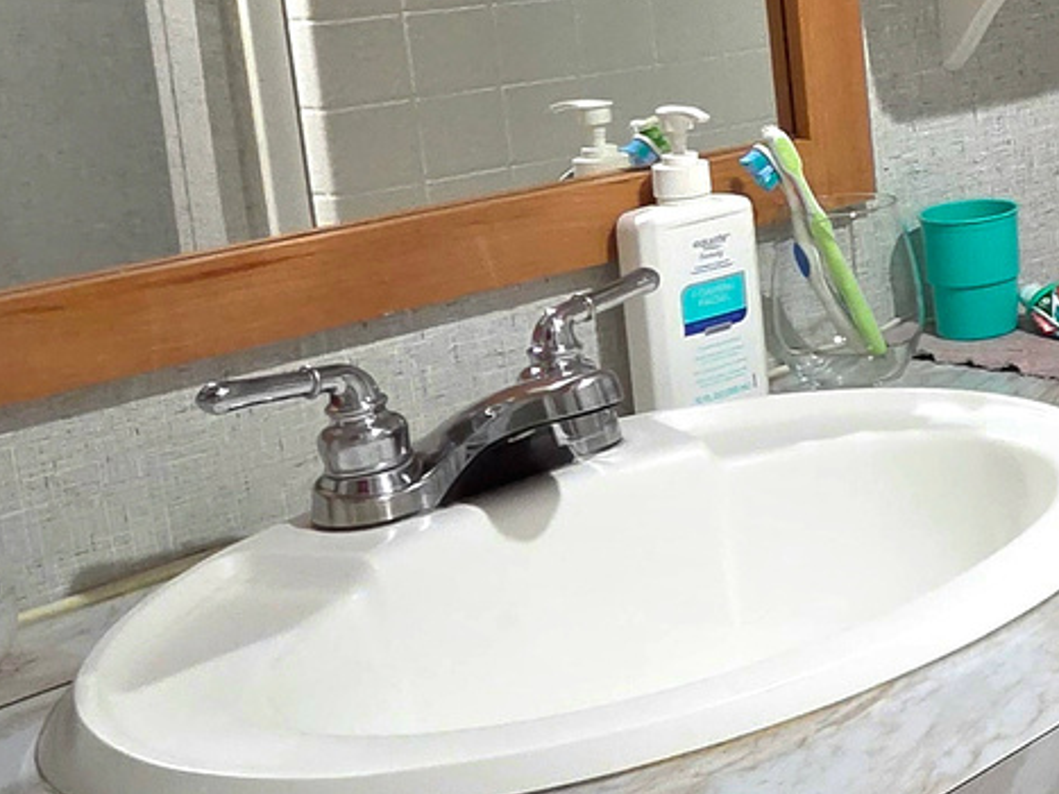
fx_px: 1743
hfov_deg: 22.9
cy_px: 77
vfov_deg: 24.9
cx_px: 1803
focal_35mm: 57
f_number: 2.2
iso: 400
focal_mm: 2.2
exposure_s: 1/60.2
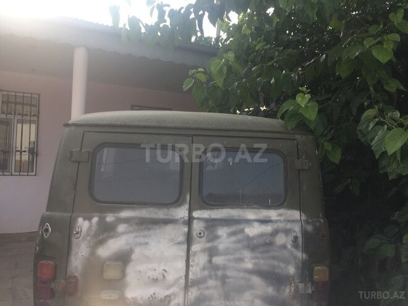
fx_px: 342
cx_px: 204
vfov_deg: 48.2
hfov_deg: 61.7
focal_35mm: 29
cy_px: 153
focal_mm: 4.15
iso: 32
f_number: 2.2
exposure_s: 1/507
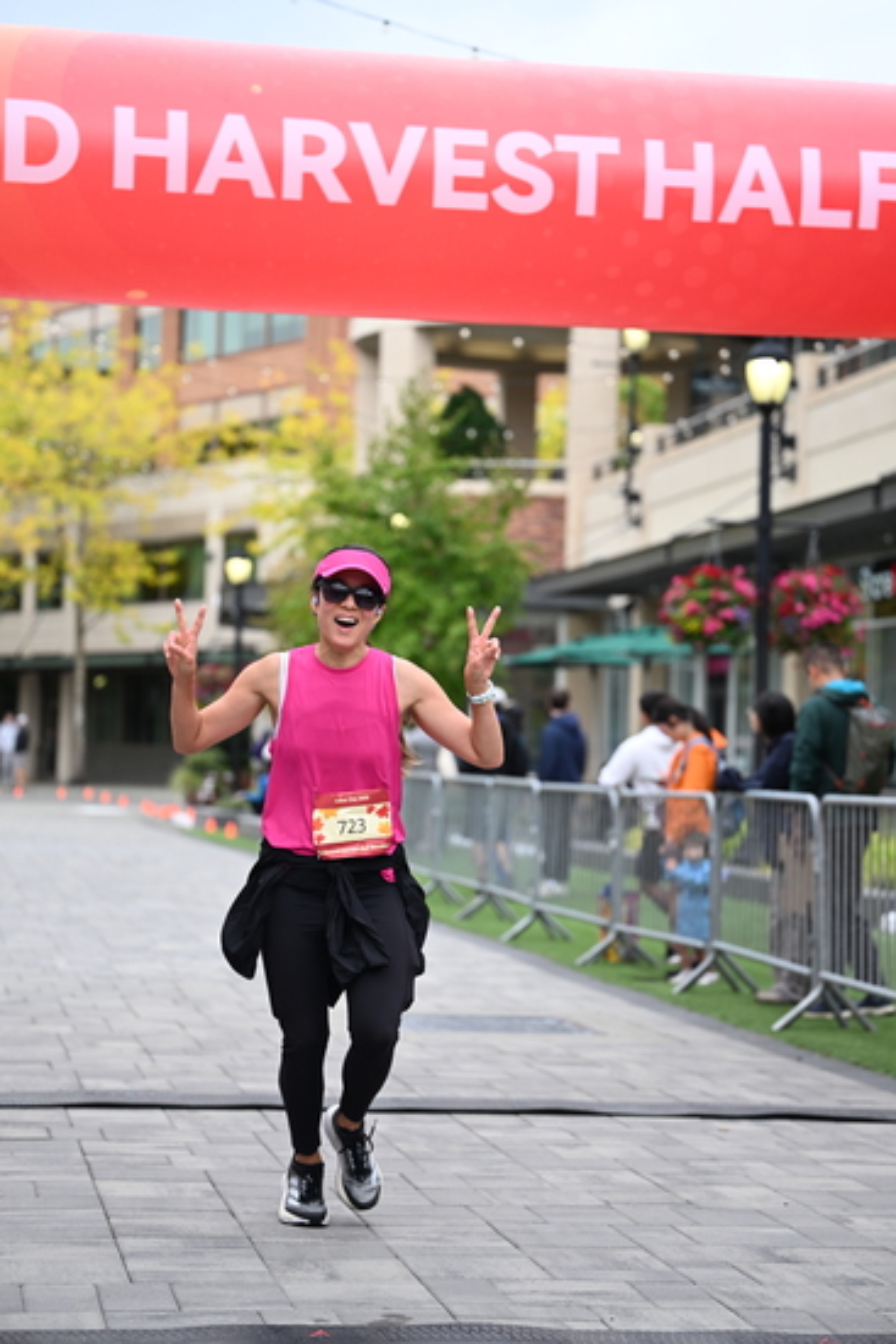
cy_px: 672
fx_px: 3059
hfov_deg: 16.7
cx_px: 448
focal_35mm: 82
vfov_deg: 24.8
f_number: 2.8
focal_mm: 82
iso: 640
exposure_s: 1/2000
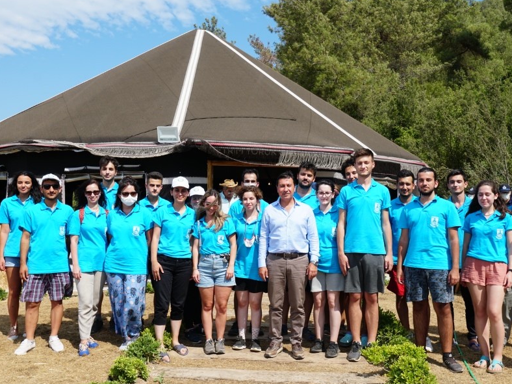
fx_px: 527
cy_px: 203
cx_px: 267
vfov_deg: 40.0
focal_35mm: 36
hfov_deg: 51.8
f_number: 11
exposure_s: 1/125
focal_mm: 19
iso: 100
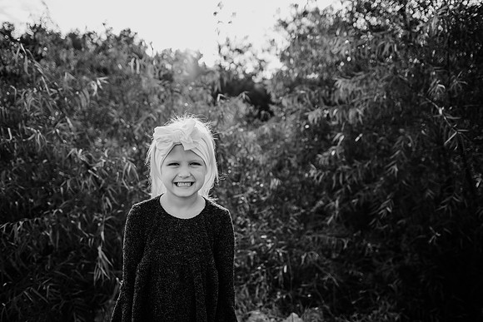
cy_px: 161
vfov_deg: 53.2
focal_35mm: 24
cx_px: 242
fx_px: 322
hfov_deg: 73.7
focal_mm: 24
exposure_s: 1/1250
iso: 200
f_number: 2.5
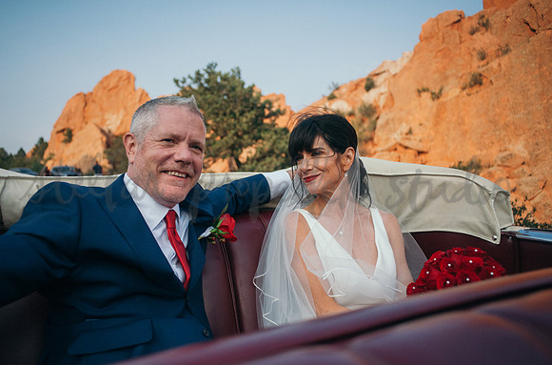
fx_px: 454
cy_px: 170
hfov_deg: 62.6
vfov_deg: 43.7
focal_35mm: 30
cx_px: 260
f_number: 2.8
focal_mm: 28
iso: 1000
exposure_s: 1/8000
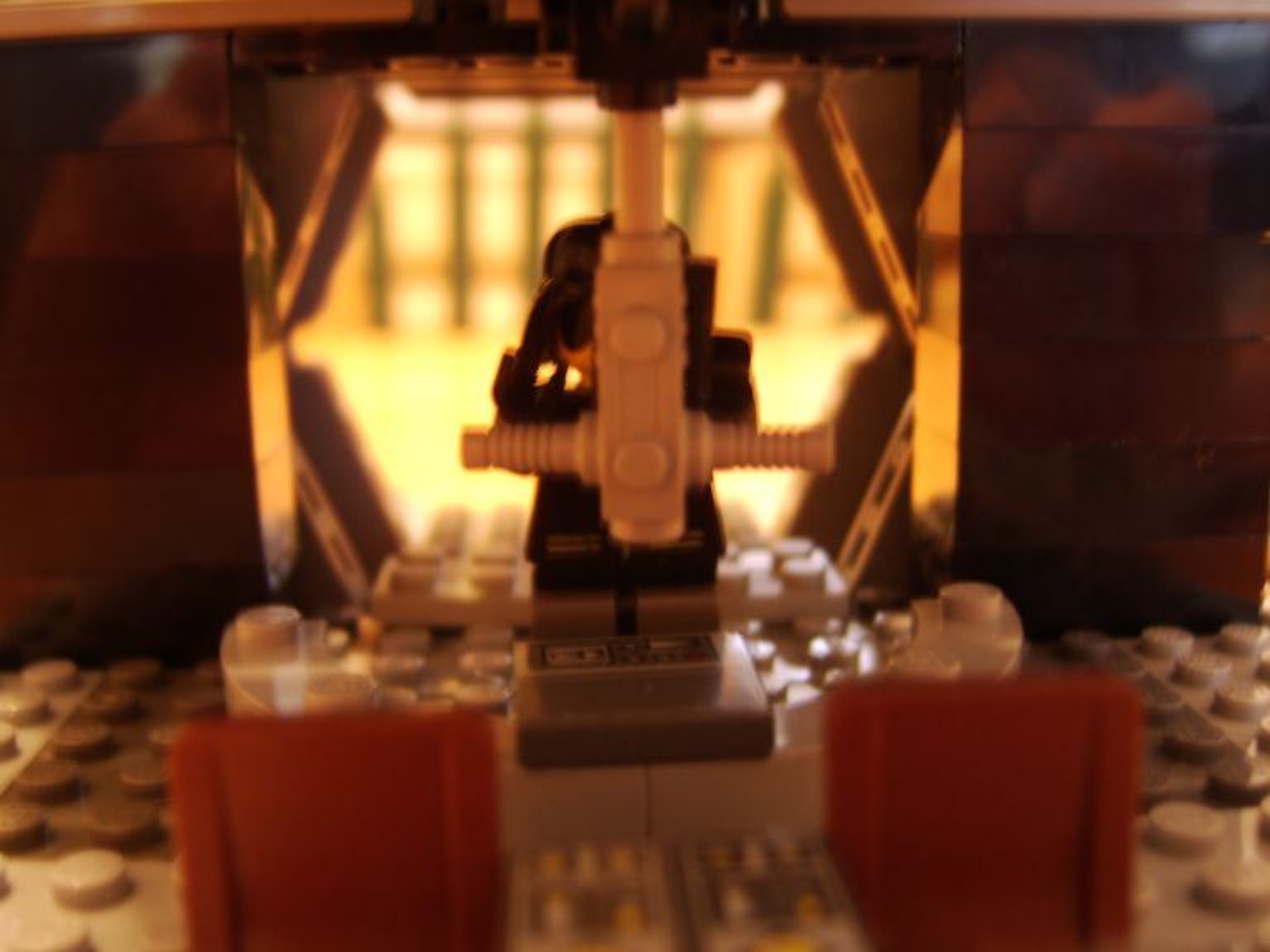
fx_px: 1137
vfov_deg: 45.4
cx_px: 635
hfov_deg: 58.4
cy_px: 476
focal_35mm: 31
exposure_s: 1
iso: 71
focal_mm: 8.13
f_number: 2.7
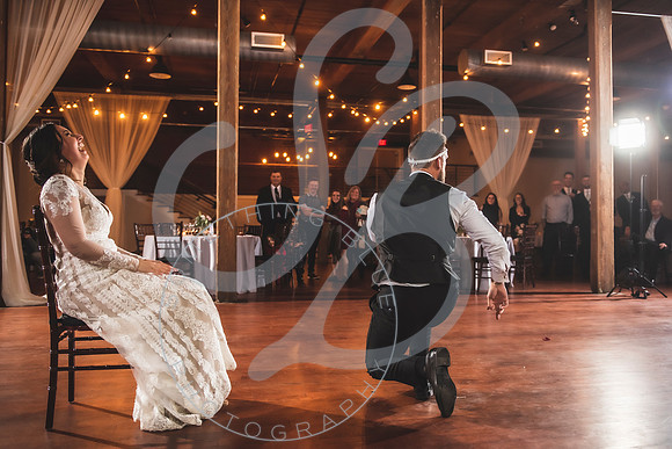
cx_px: 358
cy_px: 223
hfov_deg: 58.2
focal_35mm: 32
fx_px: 603
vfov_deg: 40.8
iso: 1000
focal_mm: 29
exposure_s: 1/200
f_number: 2.8
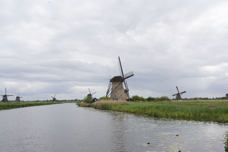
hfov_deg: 55.7
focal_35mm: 34
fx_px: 215
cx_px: 121
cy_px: 105
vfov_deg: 38.3
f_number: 14
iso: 100
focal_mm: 24
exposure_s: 1/100
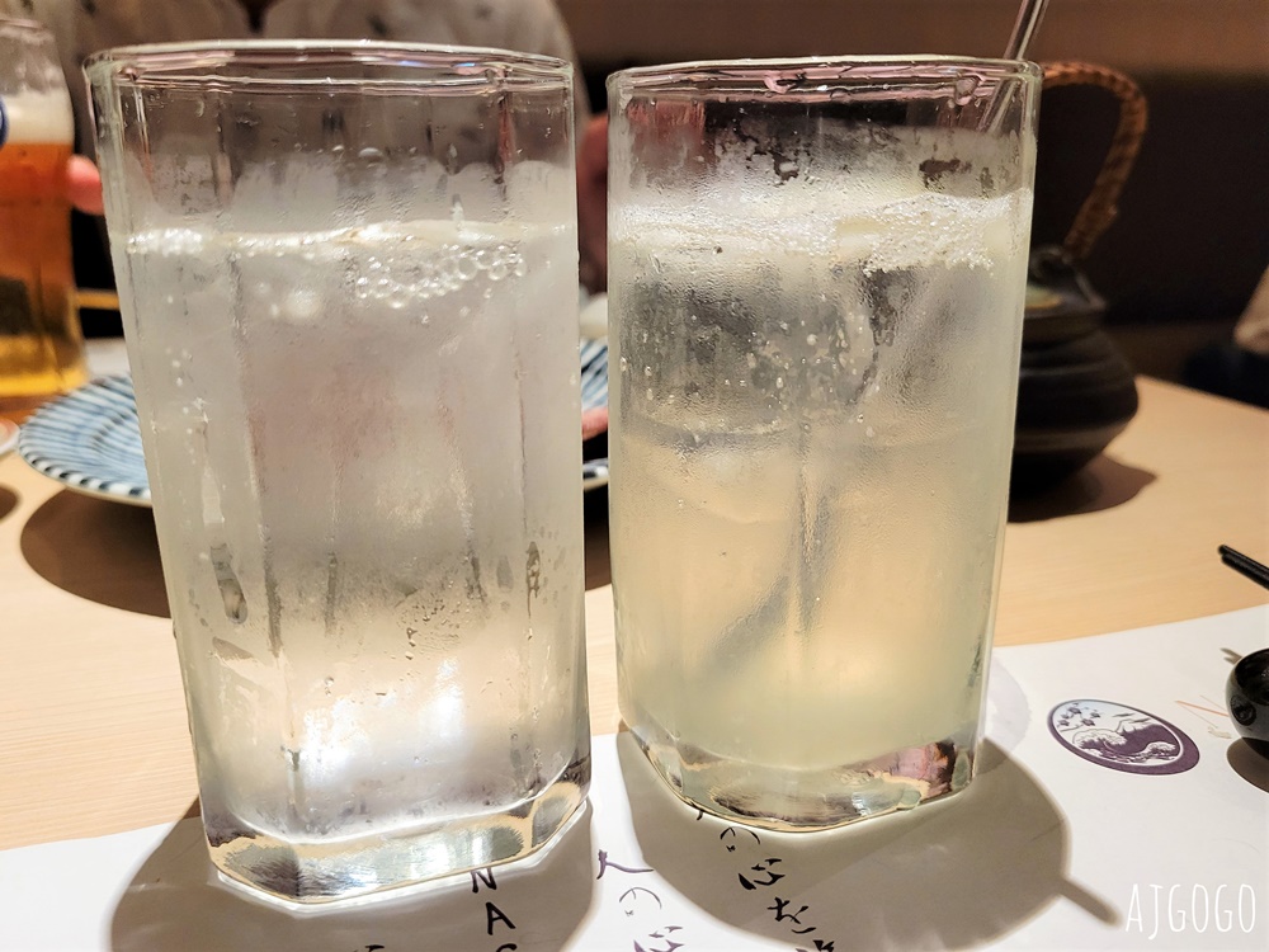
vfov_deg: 53.1
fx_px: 953
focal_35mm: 26
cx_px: 634
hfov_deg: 67.3
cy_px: 476
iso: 320
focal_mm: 5.4
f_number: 1.8
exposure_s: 1/120
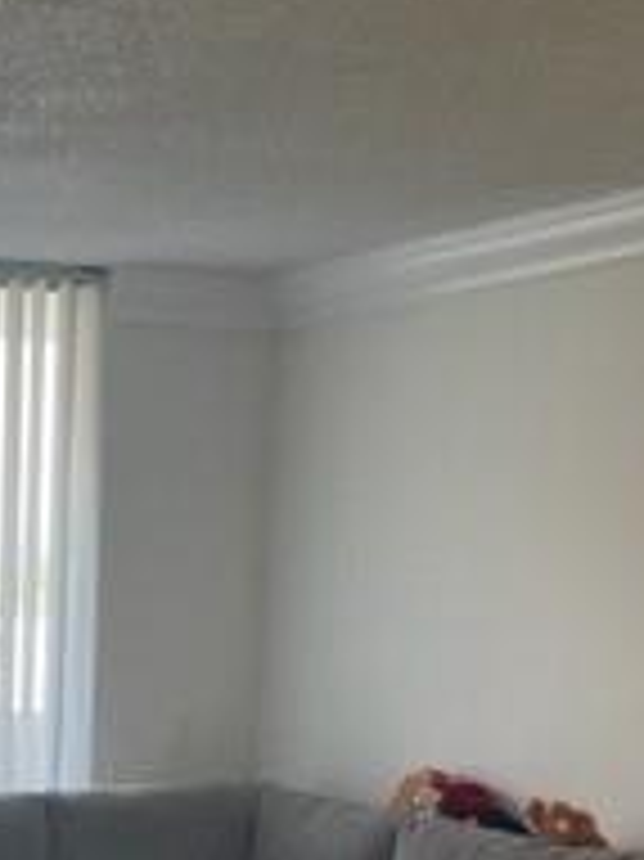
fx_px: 2160
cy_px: 977
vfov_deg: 21.2
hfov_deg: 16.1
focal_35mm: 87
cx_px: -171
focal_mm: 5.1
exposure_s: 1/168
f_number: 1.6
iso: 32
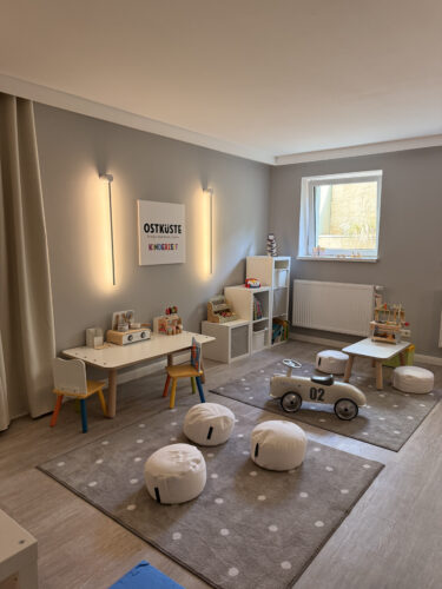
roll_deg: -1.1
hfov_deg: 56.8
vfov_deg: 71.6
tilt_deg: -6.6
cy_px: 294
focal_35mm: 24
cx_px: 221
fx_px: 409
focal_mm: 6.76
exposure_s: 1/100
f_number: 1.78
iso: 200
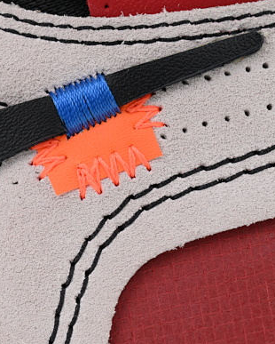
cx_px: 52
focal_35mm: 194
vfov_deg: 9.9
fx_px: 1972
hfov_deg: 8.0
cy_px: 214
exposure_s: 1/100
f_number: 11
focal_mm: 100
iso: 400
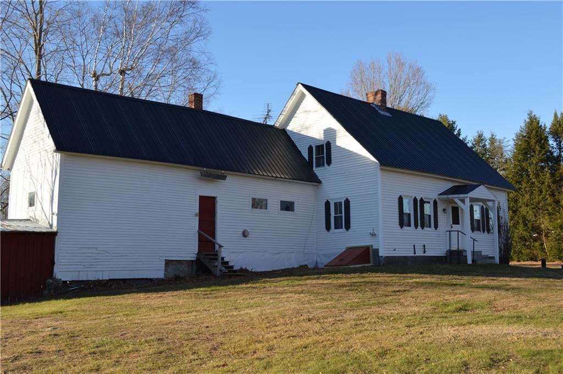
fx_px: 609
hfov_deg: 49.6
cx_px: 282
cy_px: 187
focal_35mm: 39
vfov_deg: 34.1
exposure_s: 1/200
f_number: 6.3
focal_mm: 26
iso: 100
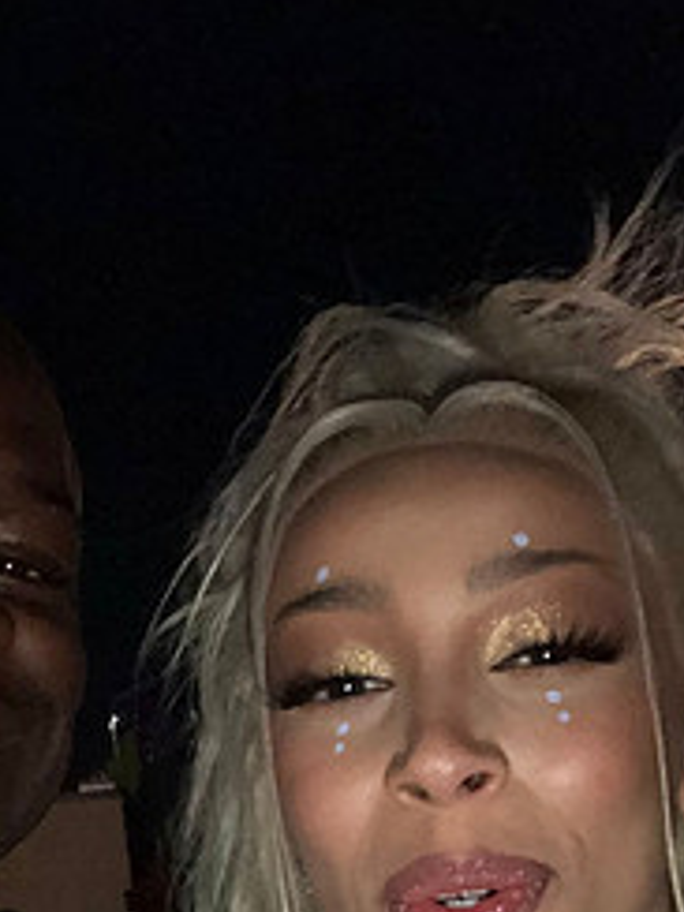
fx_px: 1554
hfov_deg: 24.8
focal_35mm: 59
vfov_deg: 31.5
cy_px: 774
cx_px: 329
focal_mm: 2.87
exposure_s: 1/16
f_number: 2.2
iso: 500
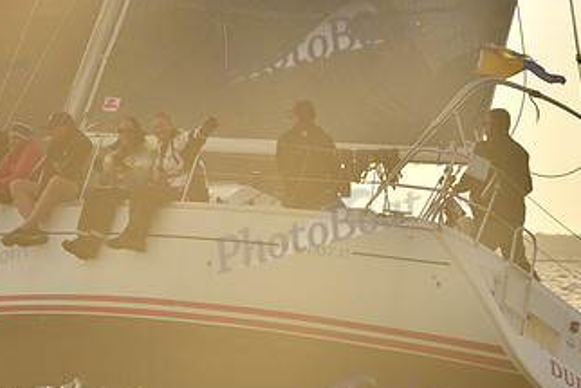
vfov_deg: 6.4
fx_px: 3487
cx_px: 123
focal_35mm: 216
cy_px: 158
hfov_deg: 9.5
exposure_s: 1/640
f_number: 7.1
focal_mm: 120
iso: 250
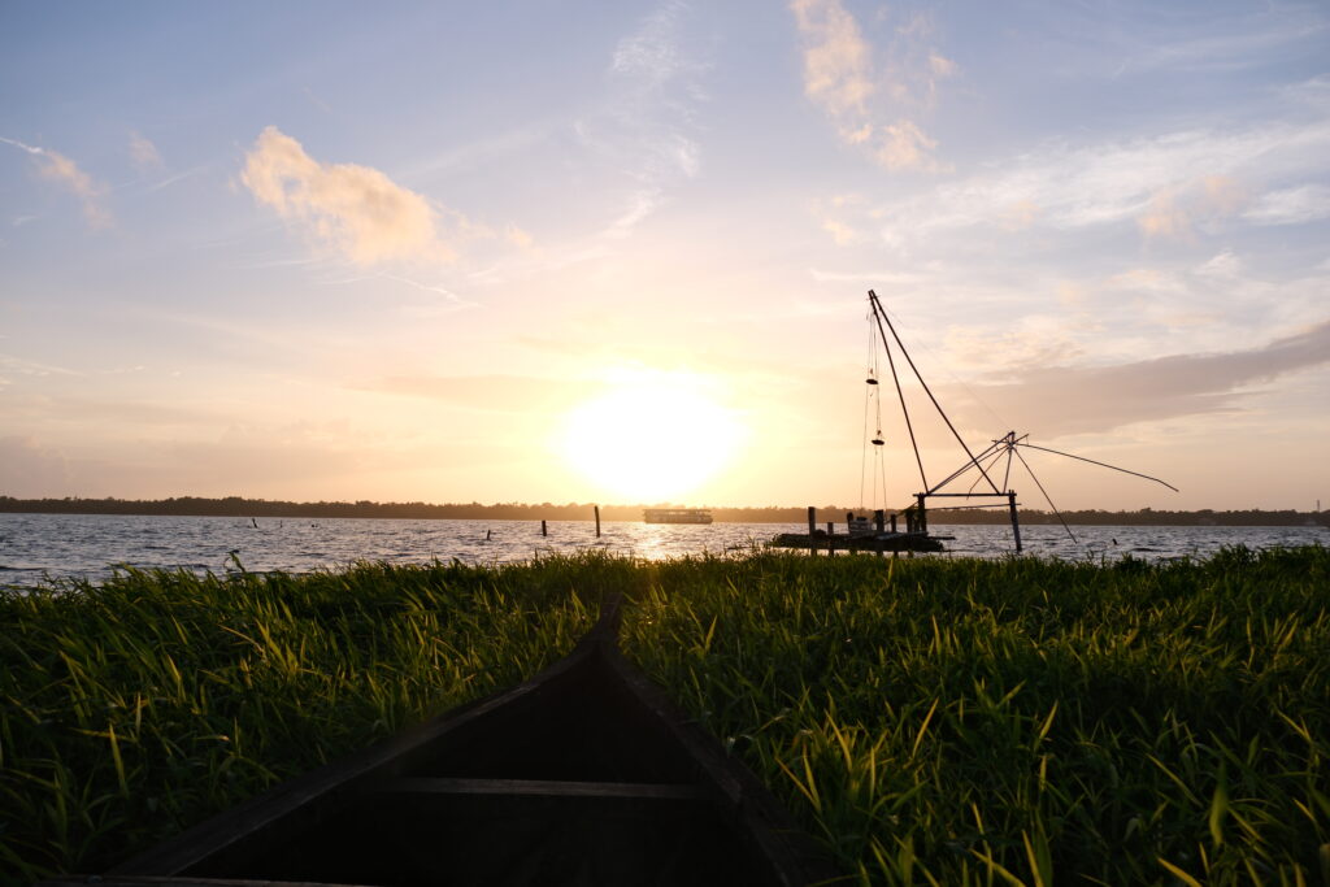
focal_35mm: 27
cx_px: 665
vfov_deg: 47.9
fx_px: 998
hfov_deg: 67.4
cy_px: 444
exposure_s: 1/400
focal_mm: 18
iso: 250
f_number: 5.6
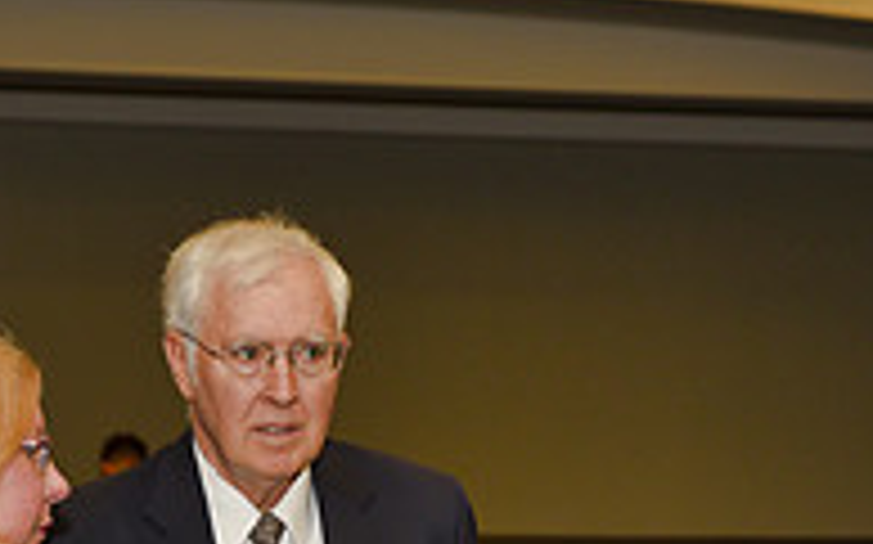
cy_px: 852
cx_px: 500
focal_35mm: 168
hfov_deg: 12.5
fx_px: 3995
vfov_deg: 7.6
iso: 200
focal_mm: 55
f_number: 5
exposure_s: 1/60
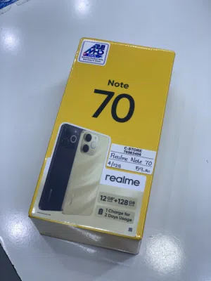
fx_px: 423
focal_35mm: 52
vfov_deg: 36.8
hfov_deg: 28.0
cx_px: 106
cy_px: 140
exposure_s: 1/106
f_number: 2.4
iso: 16
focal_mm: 6
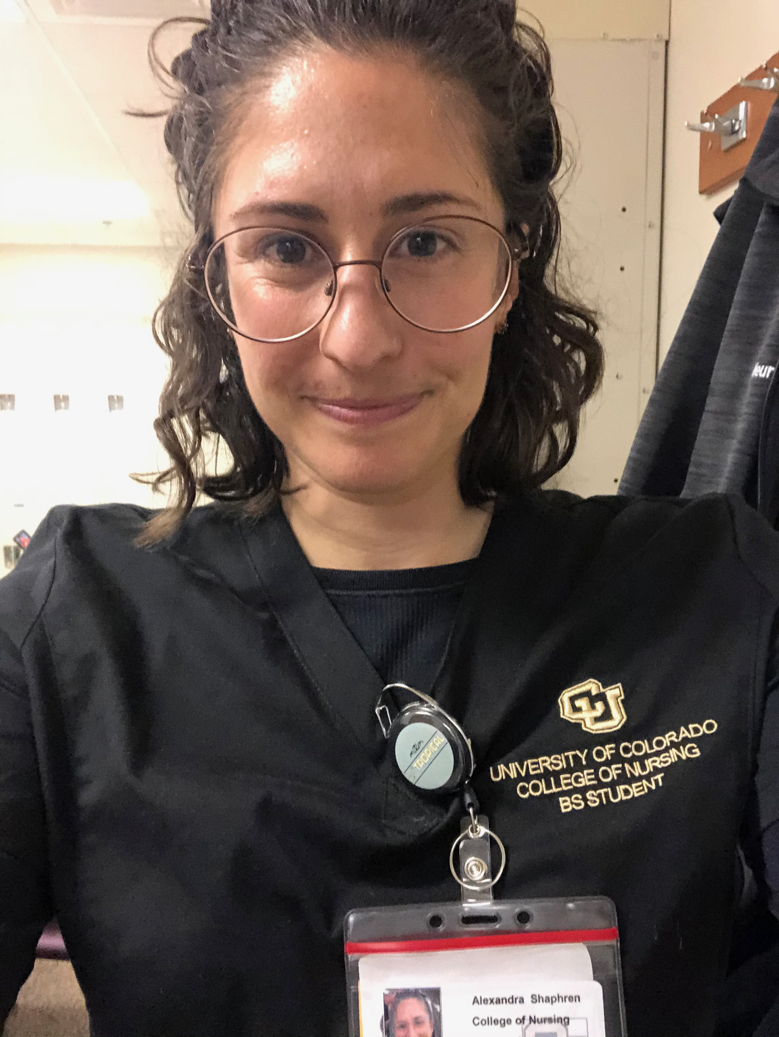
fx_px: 959
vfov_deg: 56.8
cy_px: 518
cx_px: 390
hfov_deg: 44.2
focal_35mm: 32
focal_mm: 2.87
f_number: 2.2
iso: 320
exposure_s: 1/15
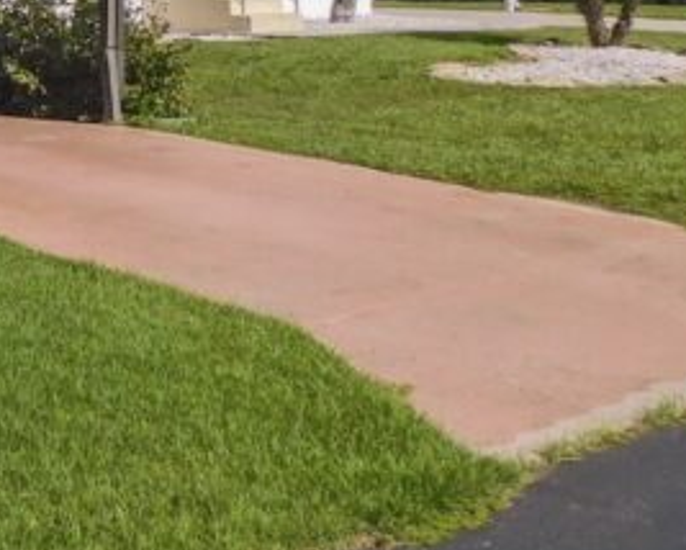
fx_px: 1747
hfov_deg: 19.1
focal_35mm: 86
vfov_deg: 16.8
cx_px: -385
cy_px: -167
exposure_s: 1/640
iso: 125
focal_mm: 4
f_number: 6
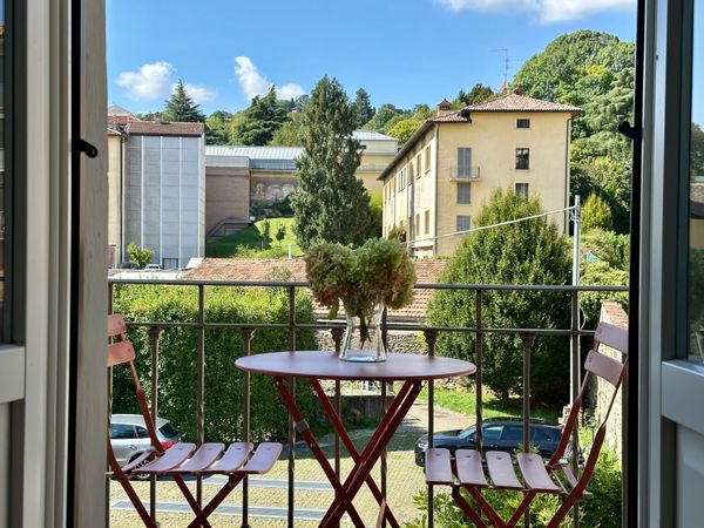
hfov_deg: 39.7
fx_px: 976
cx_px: 352
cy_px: 264
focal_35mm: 48
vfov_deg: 30.3
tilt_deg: -0.1
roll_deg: -0.6
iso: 64
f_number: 1.78
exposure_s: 1/1639
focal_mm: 6.86
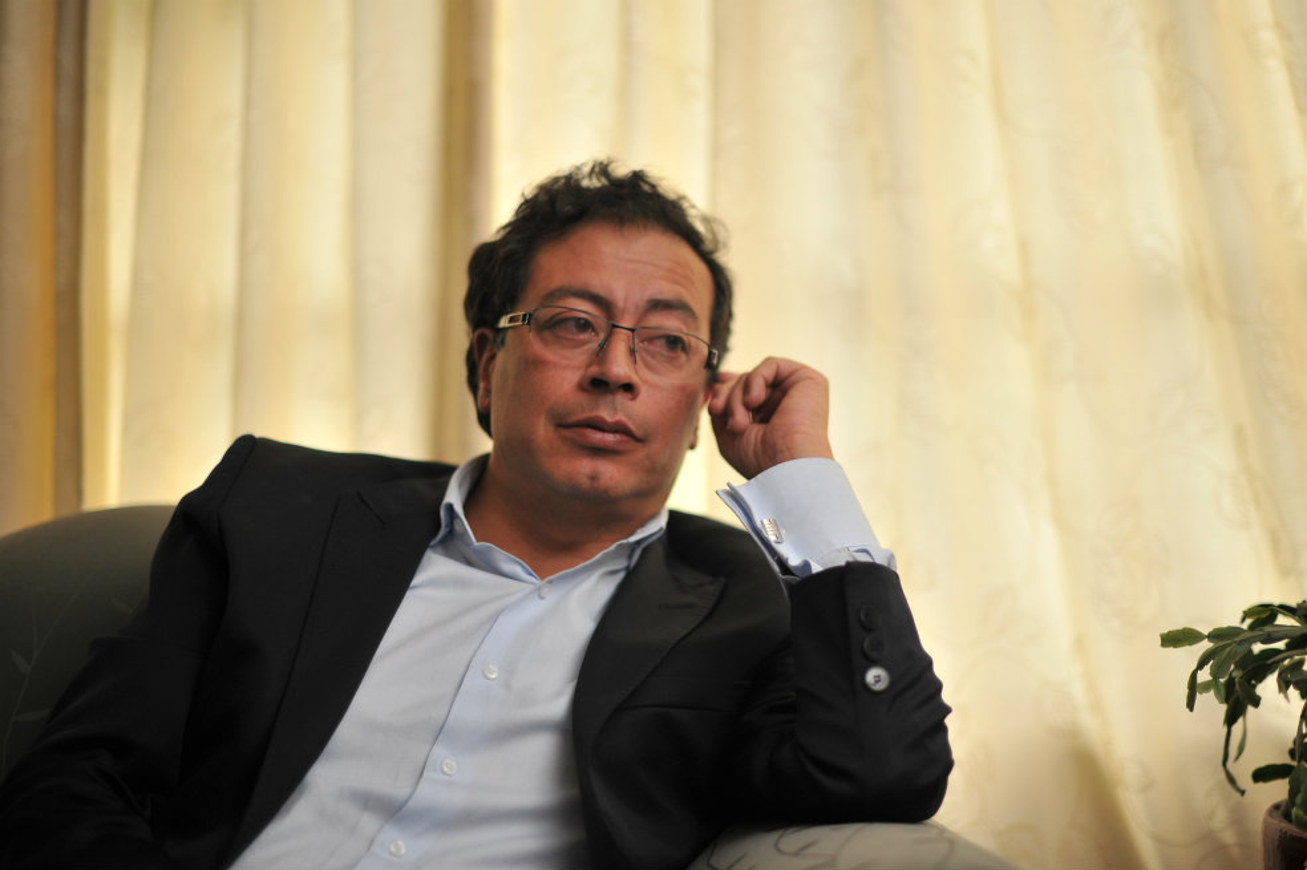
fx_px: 1814
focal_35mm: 50
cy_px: 435
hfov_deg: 39.6
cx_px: 654
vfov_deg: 27.0
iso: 800
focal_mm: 50
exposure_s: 1/5000
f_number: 1.4
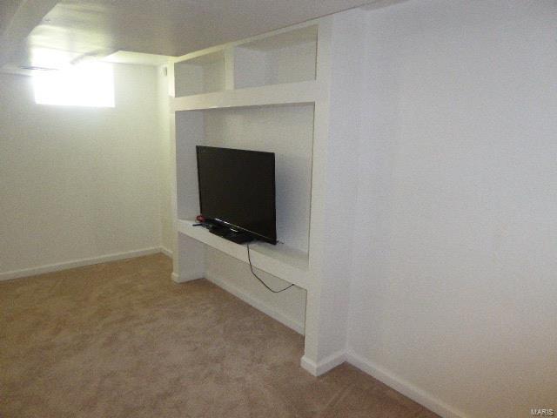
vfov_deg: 54.9
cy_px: 209
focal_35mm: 25
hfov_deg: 69.4
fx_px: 402
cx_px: 278
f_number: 3.3
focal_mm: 4.3
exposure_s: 1/60
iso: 800
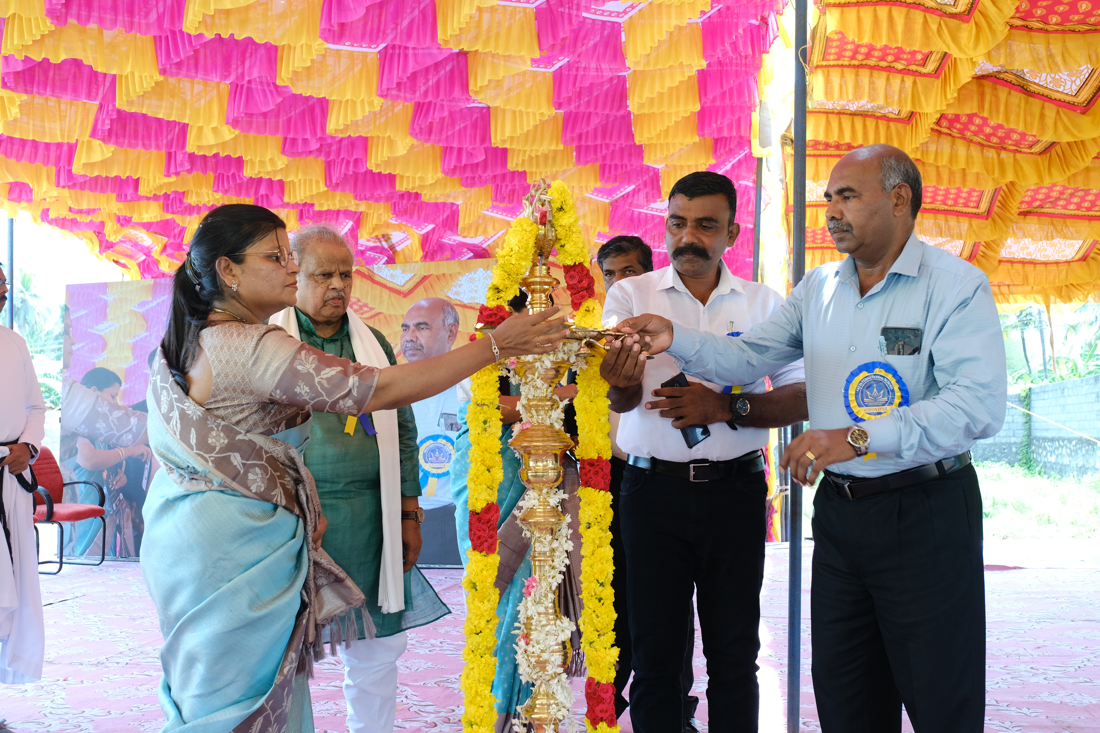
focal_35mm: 31
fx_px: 947
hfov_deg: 60.3
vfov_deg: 42.3
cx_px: 550
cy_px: 366
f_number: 5
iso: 640
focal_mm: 20.6
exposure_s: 1/125
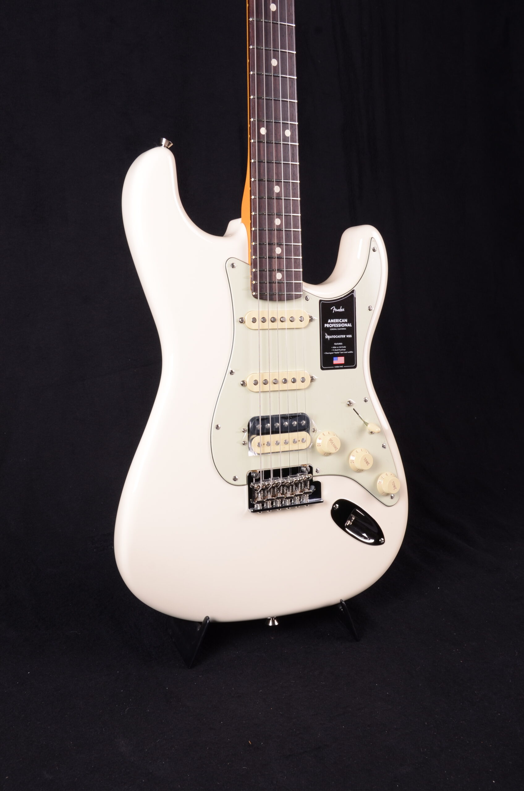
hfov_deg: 31.8
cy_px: 396
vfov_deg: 46.5
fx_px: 921
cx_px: 262
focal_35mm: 42
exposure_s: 1/200
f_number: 13
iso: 200
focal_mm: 28
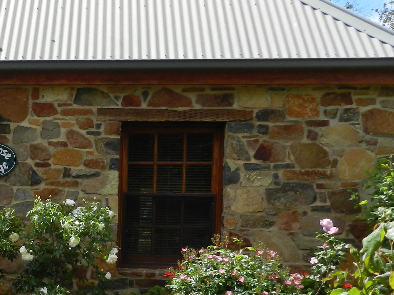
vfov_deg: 18.7
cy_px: 249
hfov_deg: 23.1
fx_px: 888
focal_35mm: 78
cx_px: -66
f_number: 4
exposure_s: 1/800
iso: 160
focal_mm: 5.6
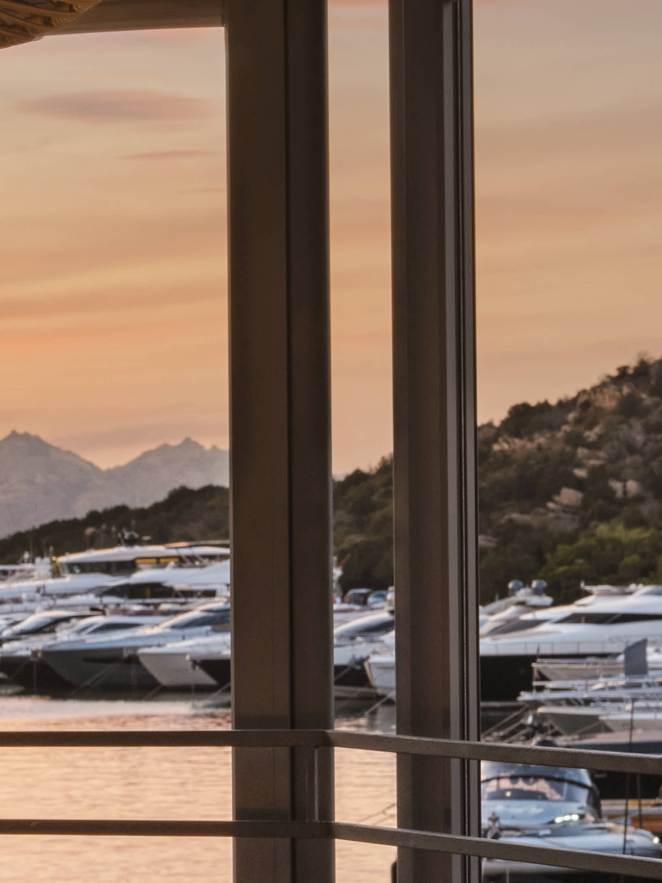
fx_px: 4693
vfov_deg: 10.7
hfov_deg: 7.8
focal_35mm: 184
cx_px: -478
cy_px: 798
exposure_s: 1/5
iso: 800
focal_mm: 62.9
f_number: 16
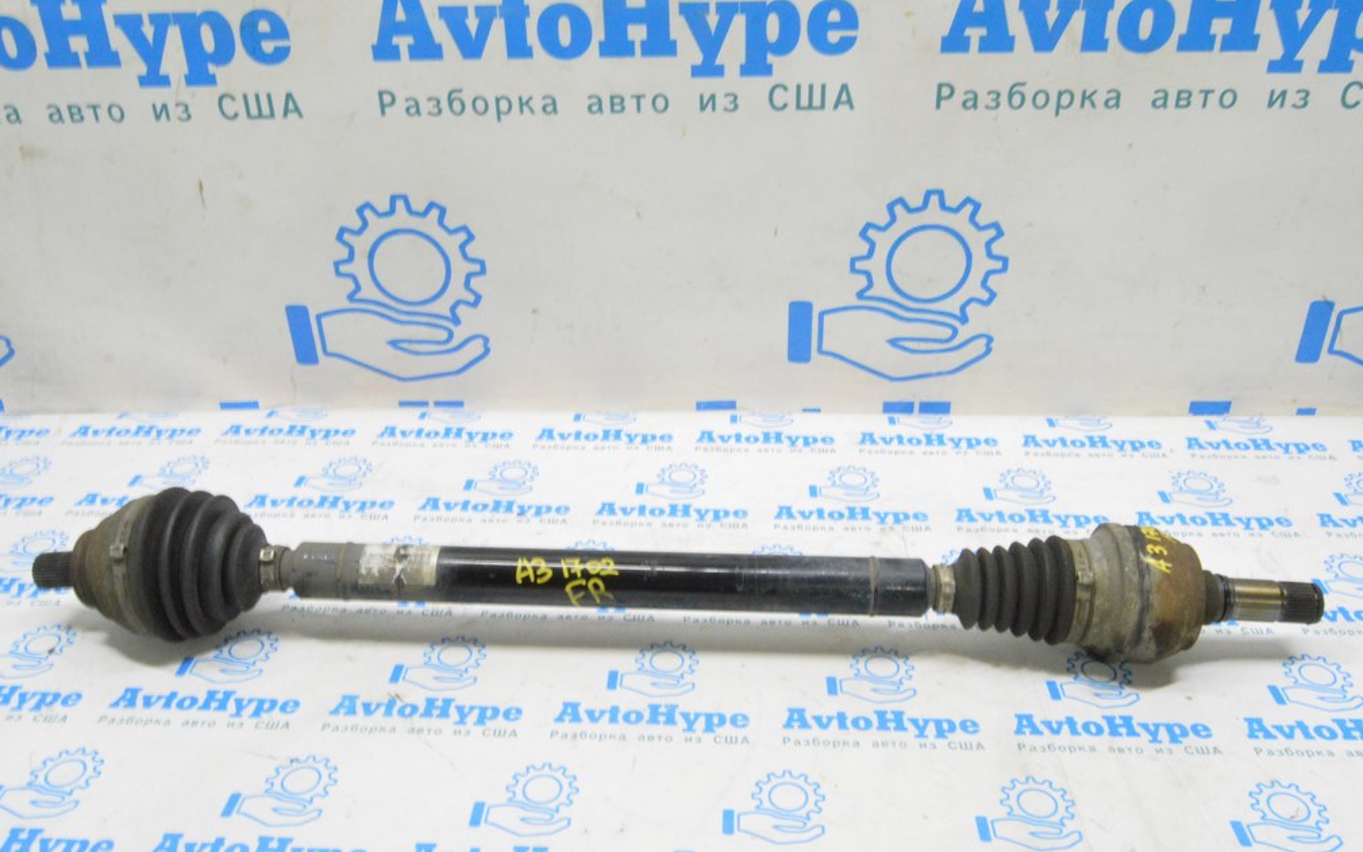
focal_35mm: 31
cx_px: 681
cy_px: 422
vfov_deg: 40.6
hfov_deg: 61.2
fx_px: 1152
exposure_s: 1/15
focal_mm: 20
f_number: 20
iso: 6400
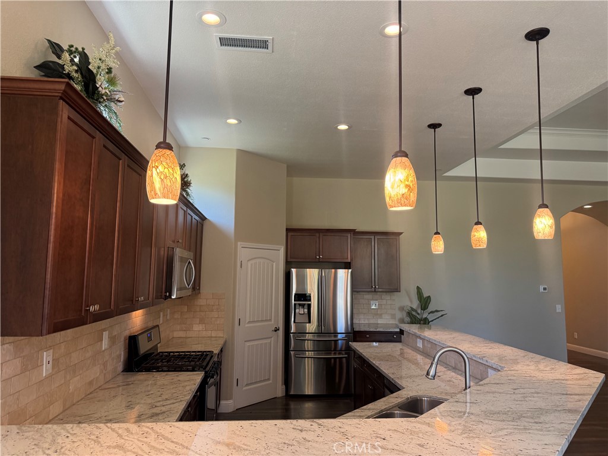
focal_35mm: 24
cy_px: 228
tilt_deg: +5.4
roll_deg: -0.3
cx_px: 304
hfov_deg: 71.6
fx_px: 422
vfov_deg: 56.8
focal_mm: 6.76
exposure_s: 1/120
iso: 200
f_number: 1.78
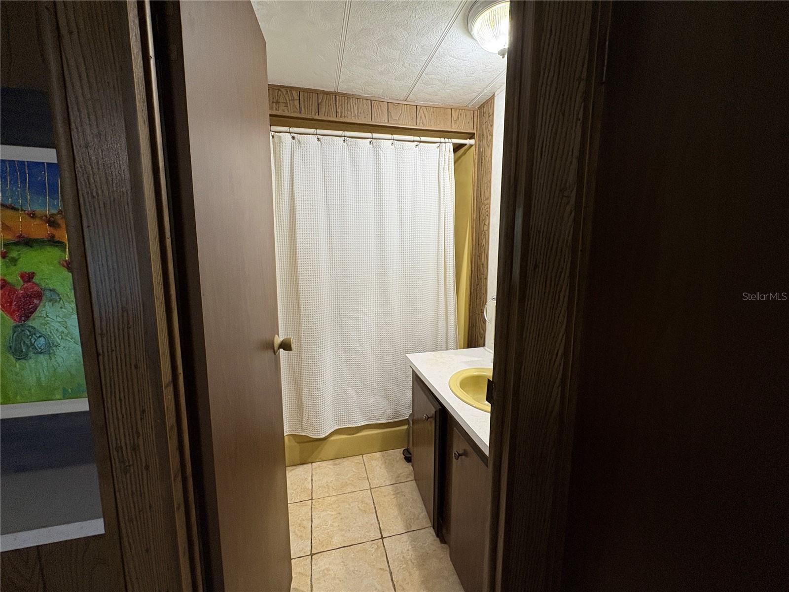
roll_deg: +0.5
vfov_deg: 85.7
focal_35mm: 14
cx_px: 394
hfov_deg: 102.1
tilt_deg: -8.0
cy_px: 296
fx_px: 319
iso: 320
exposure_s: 1/60
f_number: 2.2
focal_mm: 2.22
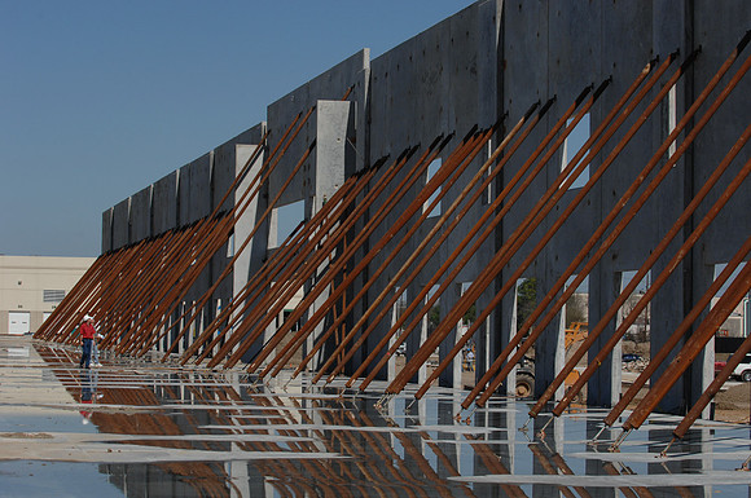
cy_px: 249
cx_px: 376
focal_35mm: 105
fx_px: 2187
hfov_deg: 19.5
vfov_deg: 13.0
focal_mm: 70
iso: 200
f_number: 10
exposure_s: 1/800
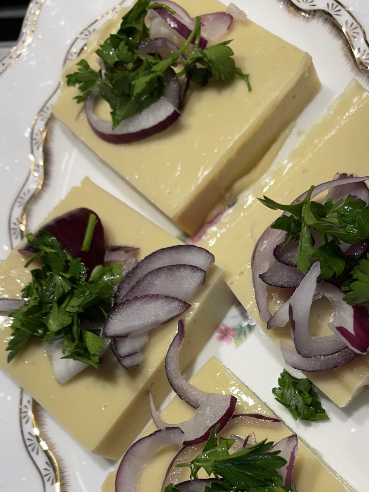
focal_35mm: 39
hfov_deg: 36.7
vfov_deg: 46.3
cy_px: 363
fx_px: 554
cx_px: 214
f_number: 1.6
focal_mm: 5.1
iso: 80
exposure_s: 1/100
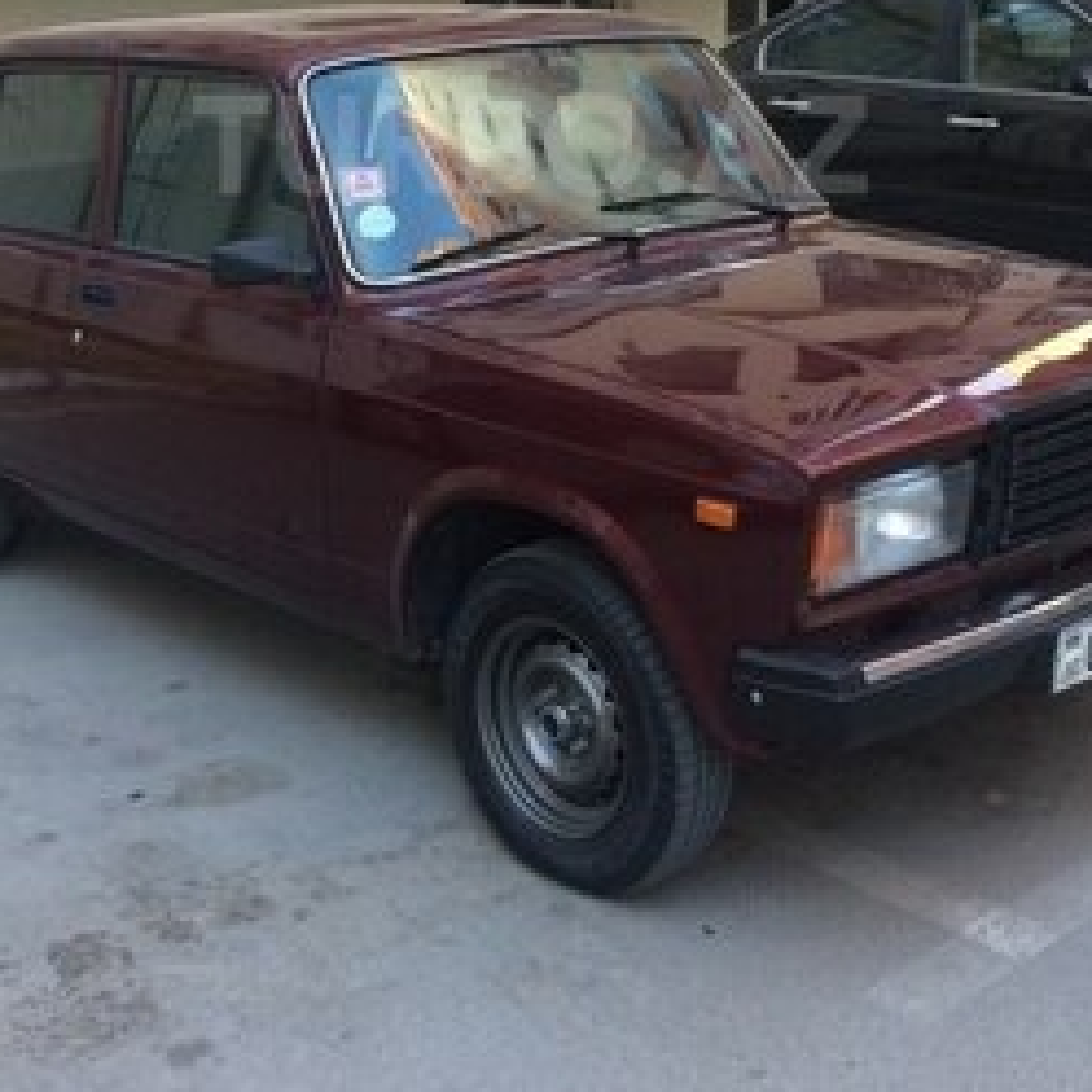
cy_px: 145
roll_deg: +1.7
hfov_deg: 33.4
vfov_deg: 32.0
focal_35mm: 51
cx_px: 531
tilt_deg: -3.5
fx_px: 1820
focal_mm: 4.15
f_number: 2.2
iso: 64
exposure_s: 1/33
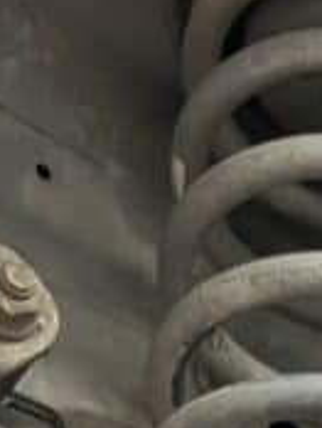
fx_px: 1893
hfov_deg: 9.0
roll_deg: -0.6
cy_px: 972
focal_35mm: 153
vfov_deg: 11.1
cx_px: 683
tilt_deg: +16.8
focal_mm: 5.7
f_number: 1.5
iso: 400
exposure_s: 1/40
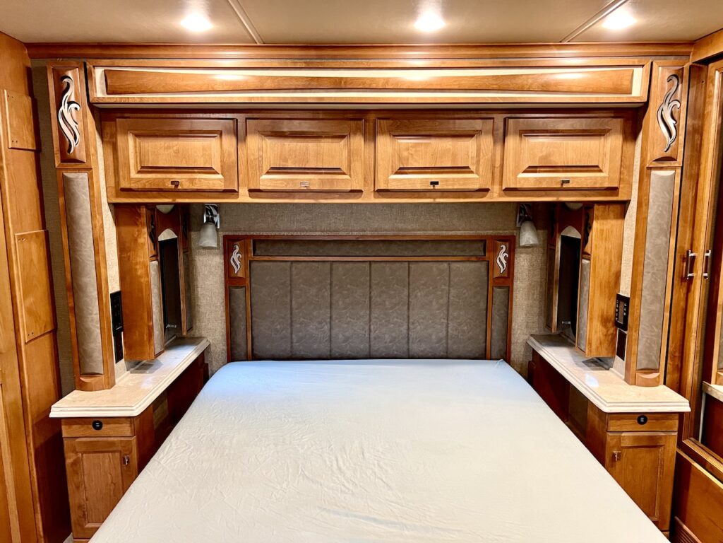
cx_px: 362
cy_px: 272
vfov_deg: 53.1
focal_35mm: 26
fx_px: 543
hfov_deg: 67.3
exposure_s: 1/60
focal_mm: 5.7
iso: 400
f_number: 1.5
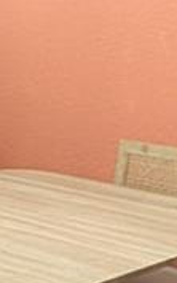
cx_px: -349
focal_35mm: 114
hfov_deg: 9.2
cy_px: 100
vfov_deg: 18.3
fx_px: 881
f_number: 1.7
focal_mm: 2.02
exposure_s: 1/60
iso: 366
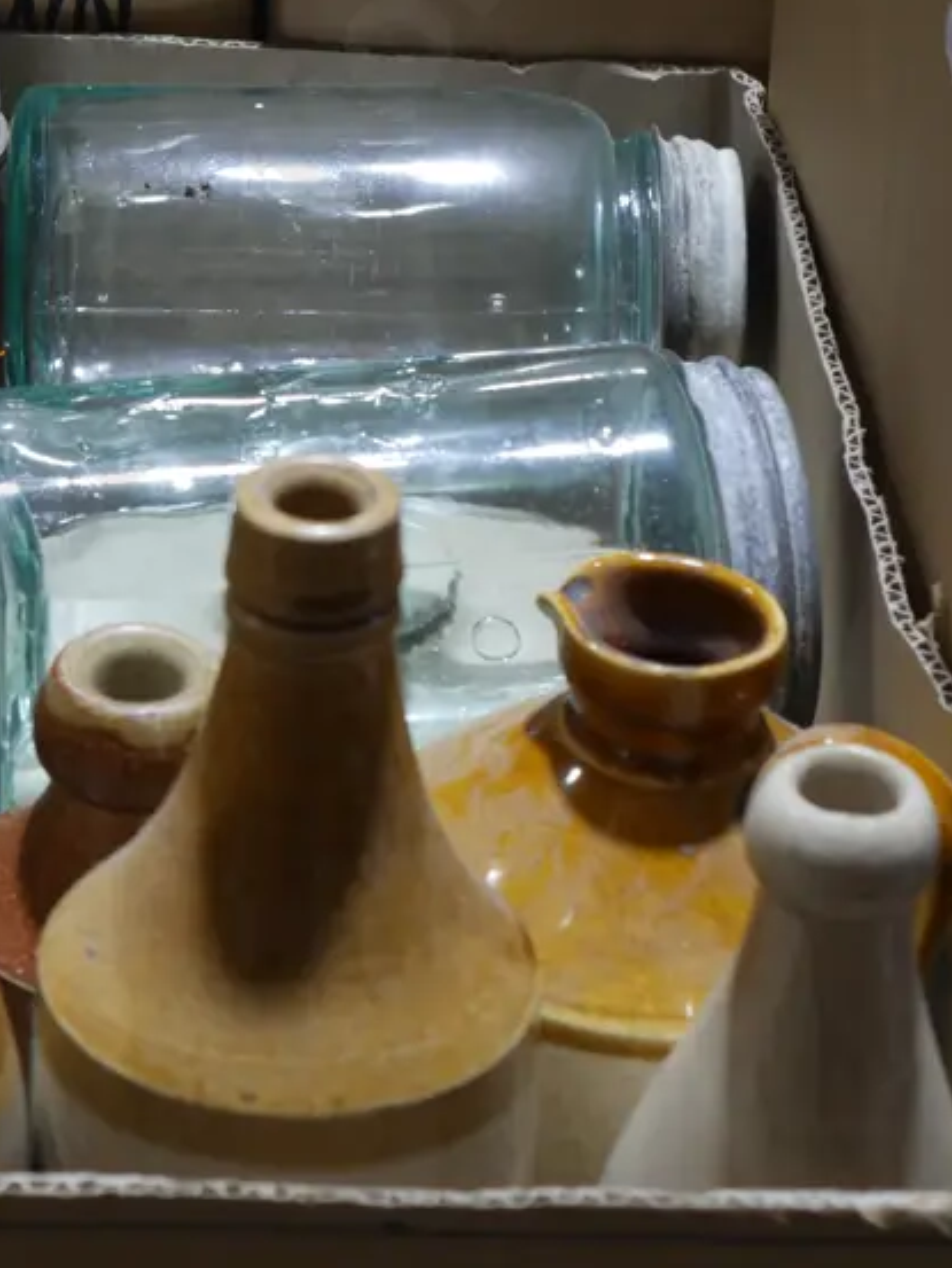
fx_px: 4619
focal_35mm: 126
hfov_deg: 11.7
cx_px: 192
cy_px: 319
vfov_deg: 15.6
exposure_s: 1/80
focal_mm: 34
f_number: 5.4
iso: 800
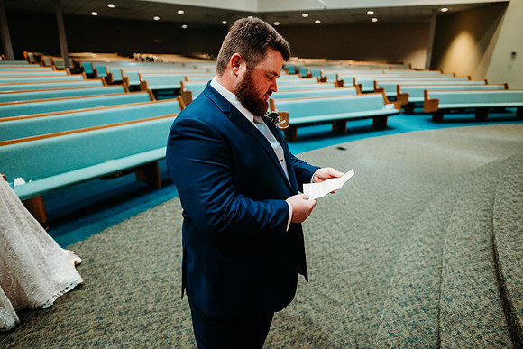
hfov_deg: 73.7
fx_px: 349
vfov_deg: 53.2
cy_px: 174
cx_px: 262
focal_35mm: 24
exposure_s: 1/100
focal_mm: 24
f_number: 1.8
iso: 2000
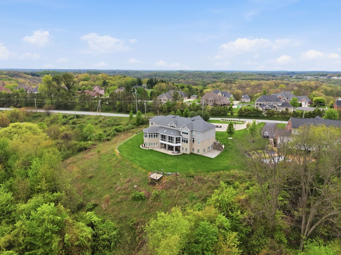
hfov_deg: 71.6
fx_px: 236
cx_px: 170
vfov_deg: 56.8
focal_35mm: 24
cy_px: 128
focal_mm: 8.7
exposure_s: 1/6400
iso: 400
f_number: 1.8
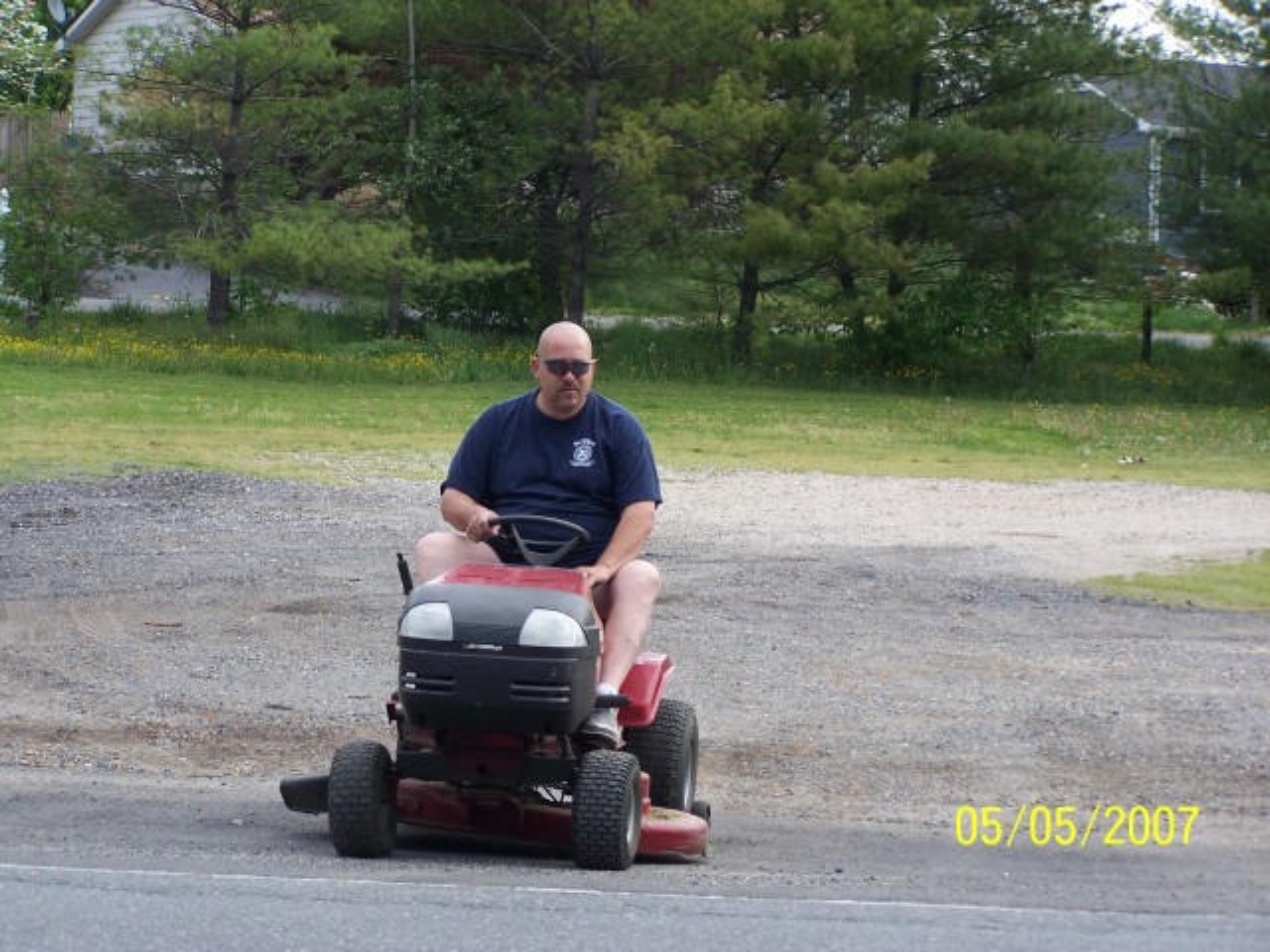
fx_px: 4293
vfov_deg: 12.7
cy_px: 476
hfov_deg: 16.8
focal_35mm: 117
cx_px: 635
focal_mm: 19.4
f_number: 3.2
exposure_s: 1/500
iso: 80
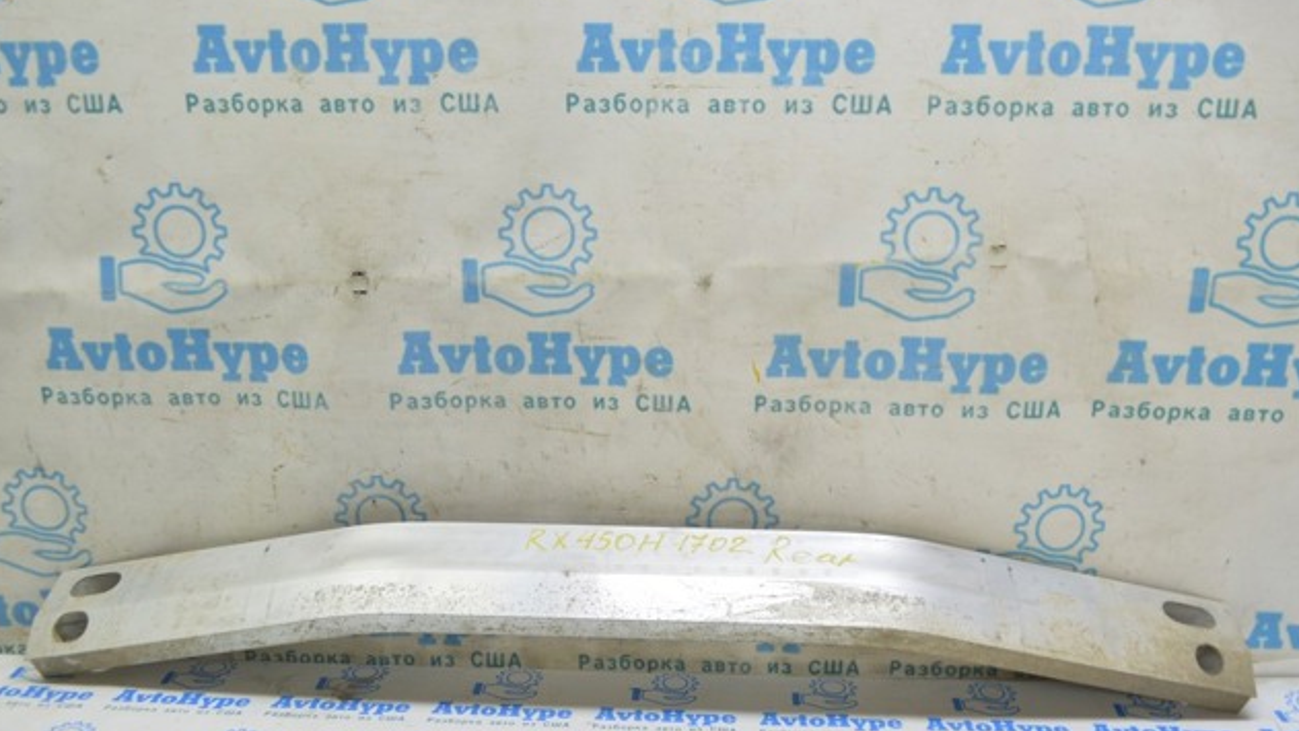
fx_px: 1206
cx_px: 644
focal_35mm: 35
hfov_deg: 56.6
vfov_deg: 33.7
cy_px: 411
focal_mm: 22
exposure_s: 1/20
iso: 400
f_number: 5.6
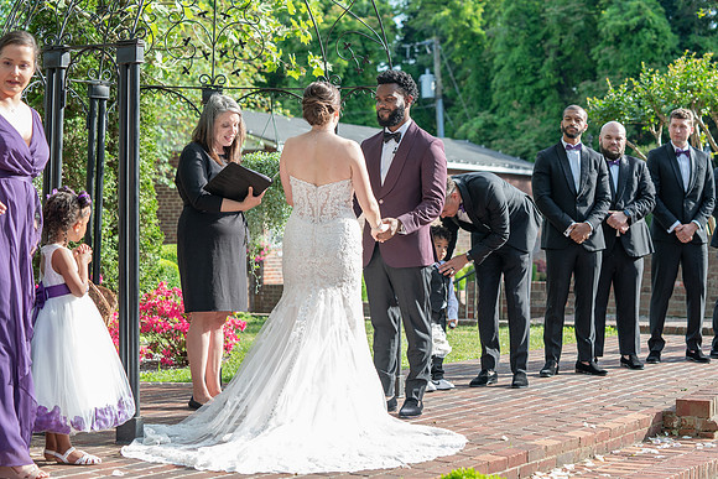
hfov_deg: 27.4
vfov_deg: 18.5
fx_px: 1475
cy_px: 246
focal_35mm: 74
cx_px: 375
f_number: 4
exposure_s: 1/400
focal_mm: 70
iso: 320
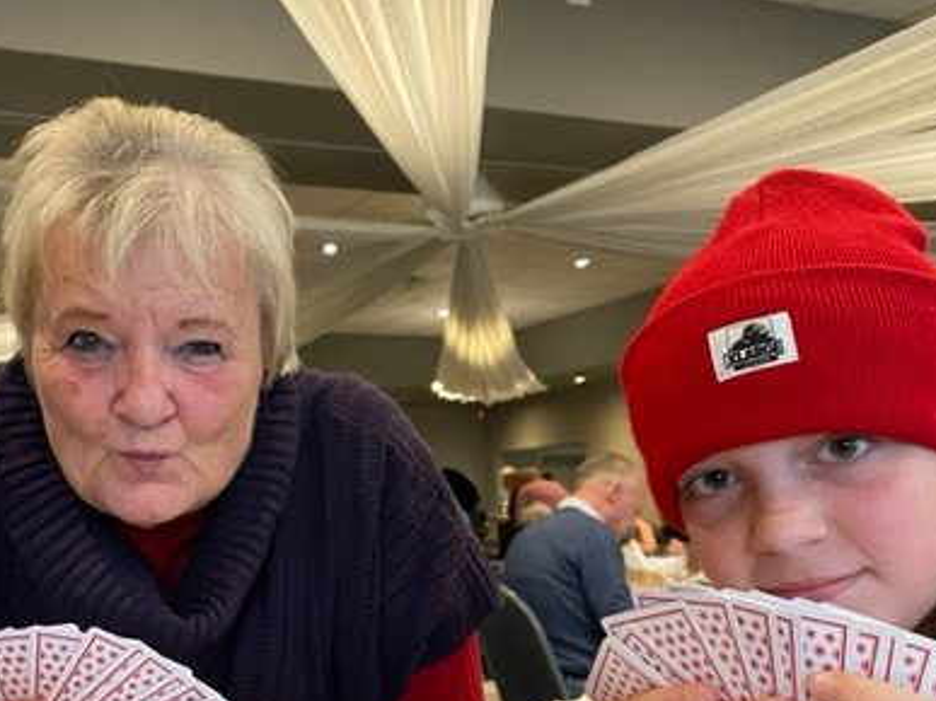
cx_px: 256
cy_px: 500
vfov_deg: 33.1
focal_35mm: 43
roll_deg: +0.4
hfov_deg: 42.8
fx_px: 1162
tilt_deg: +0.2
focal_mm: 4.2
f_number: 1.6
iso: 500
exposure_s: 1/50
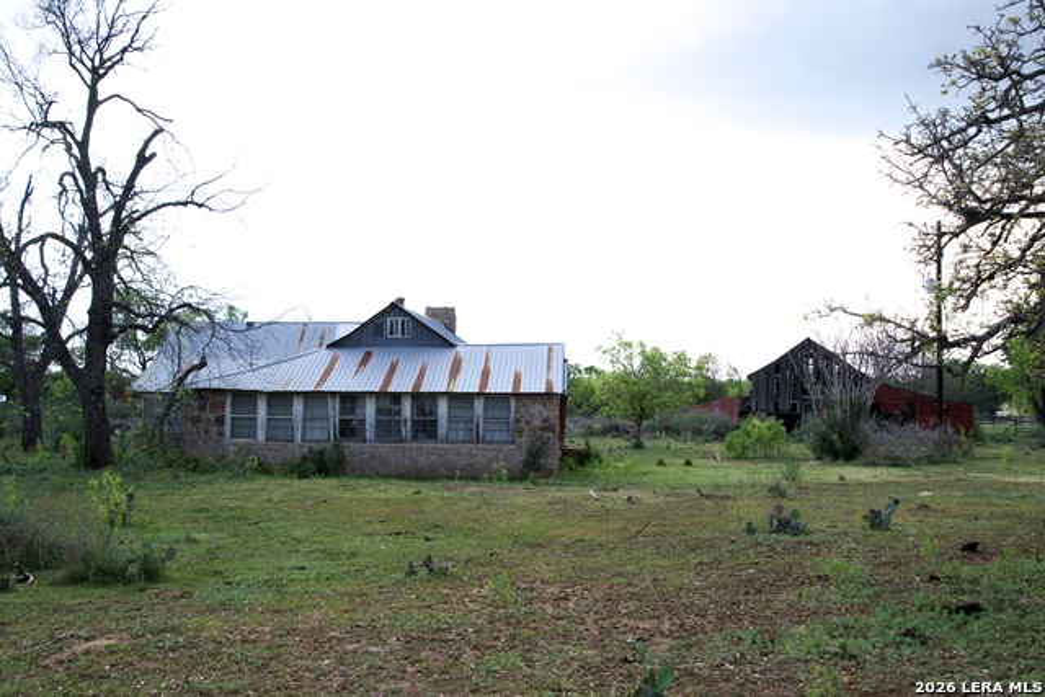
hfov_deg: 46.4
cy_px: 348
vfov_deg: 31.9
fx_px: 1219
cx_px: 522
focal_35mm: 42
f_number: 8
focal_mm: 28
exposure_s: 1/125
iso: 100
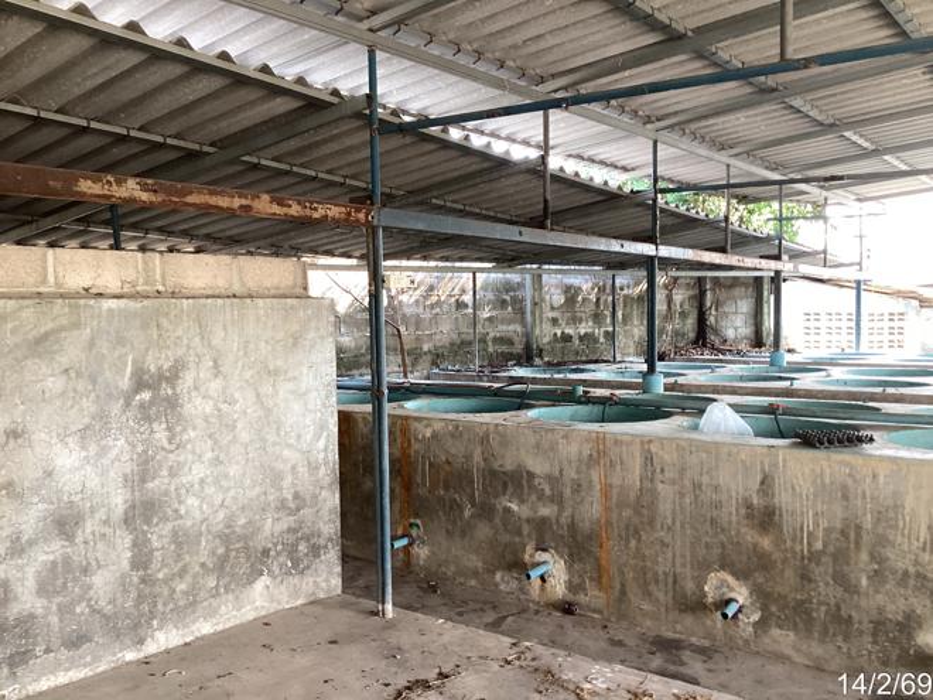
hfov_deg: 58.4
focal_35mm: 31
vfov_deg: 45.4
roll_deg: +0.5
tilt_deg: -1.0
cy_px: 350
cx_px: 466
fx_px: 836
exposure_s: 1/60
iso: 80
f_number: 2.4
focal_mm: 3.3
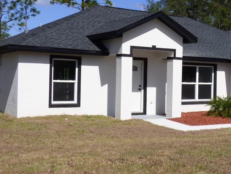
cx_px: 180
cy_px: 79
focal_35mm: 59
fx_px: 394
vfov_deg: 24.8
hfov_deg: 32.0
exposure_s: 1/1600
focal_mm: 5.04
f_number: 3.5
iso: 100
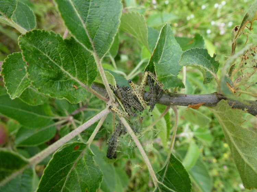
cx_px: 128
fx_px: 178
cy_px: 96
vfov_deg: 56.8
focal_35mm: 24
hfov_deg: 71.6
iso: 200
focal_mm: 4.3
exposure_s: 1/60
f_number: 3.3
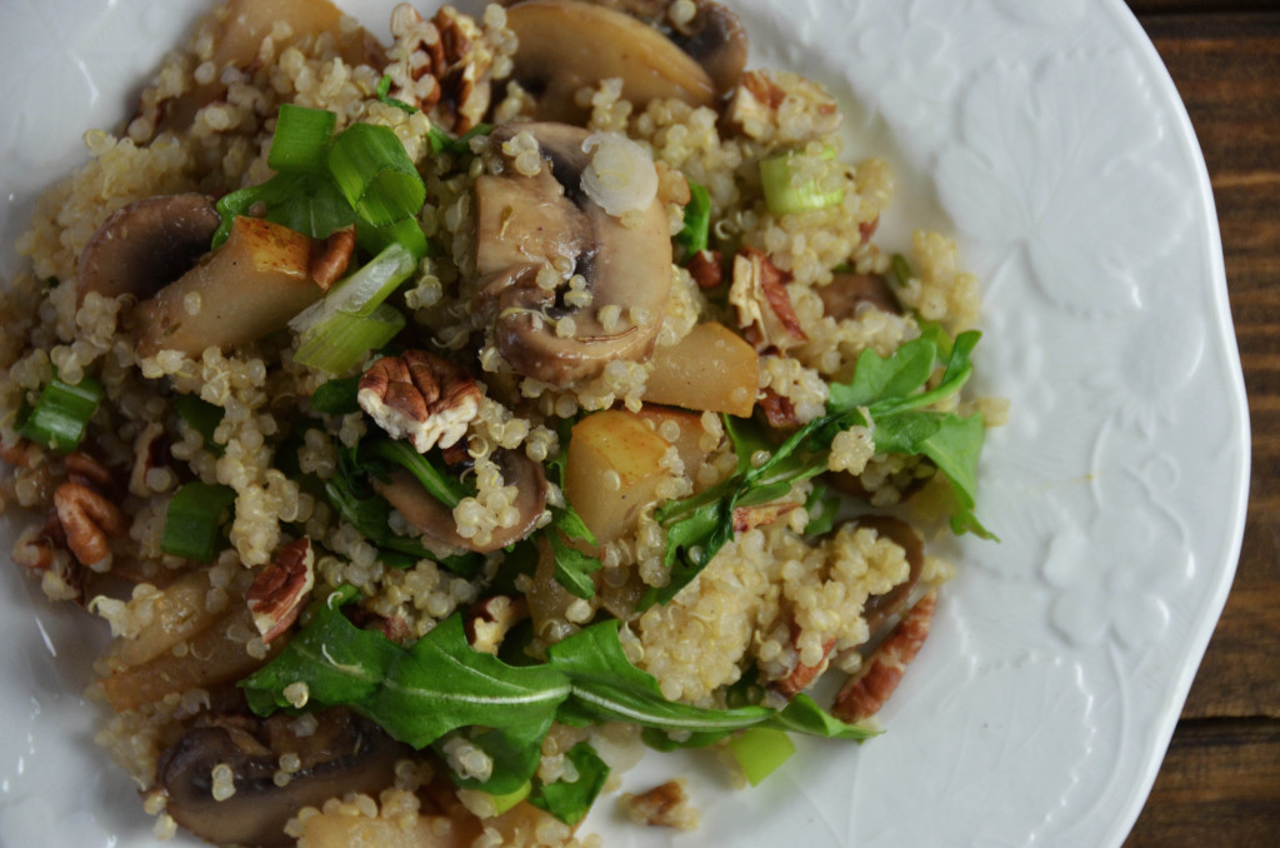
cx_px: 640
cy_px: 424
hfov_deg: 13.1
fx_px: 5588
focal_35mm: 158
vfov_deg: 8.7
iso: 800
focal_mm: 105
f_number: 5.6
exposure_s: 1/60
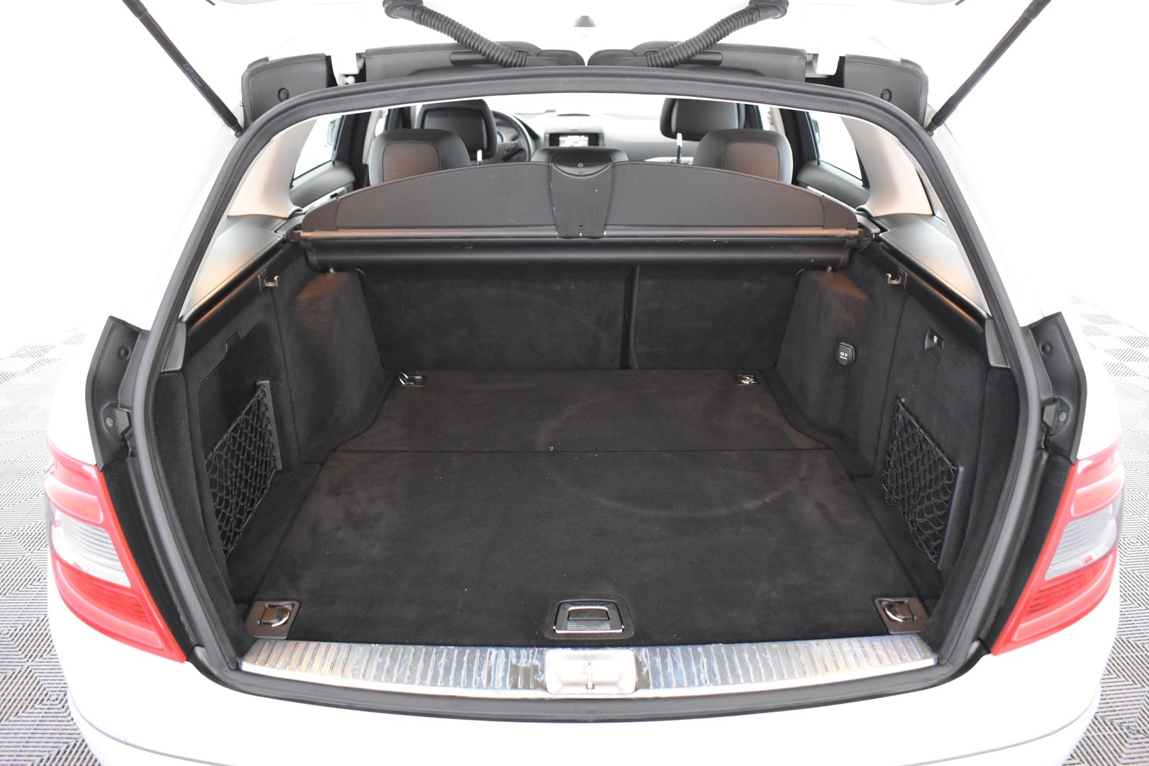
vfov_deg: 47.9
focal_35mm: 27
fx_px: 862
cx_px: 574
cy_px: 383
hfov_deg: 67.4
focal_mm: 18
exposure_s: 1/10
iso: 3200
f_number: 3.5
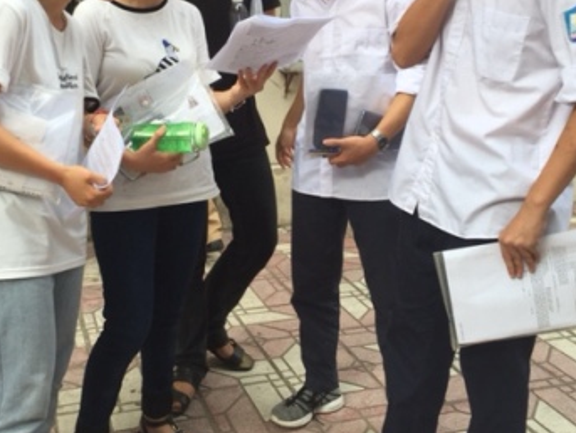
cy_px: 144
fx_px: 750
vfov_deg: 32.0
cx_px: 251
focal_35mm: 45
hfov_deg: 42.0
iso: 32
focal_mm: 4.15
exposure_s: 1/262
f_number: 2.2
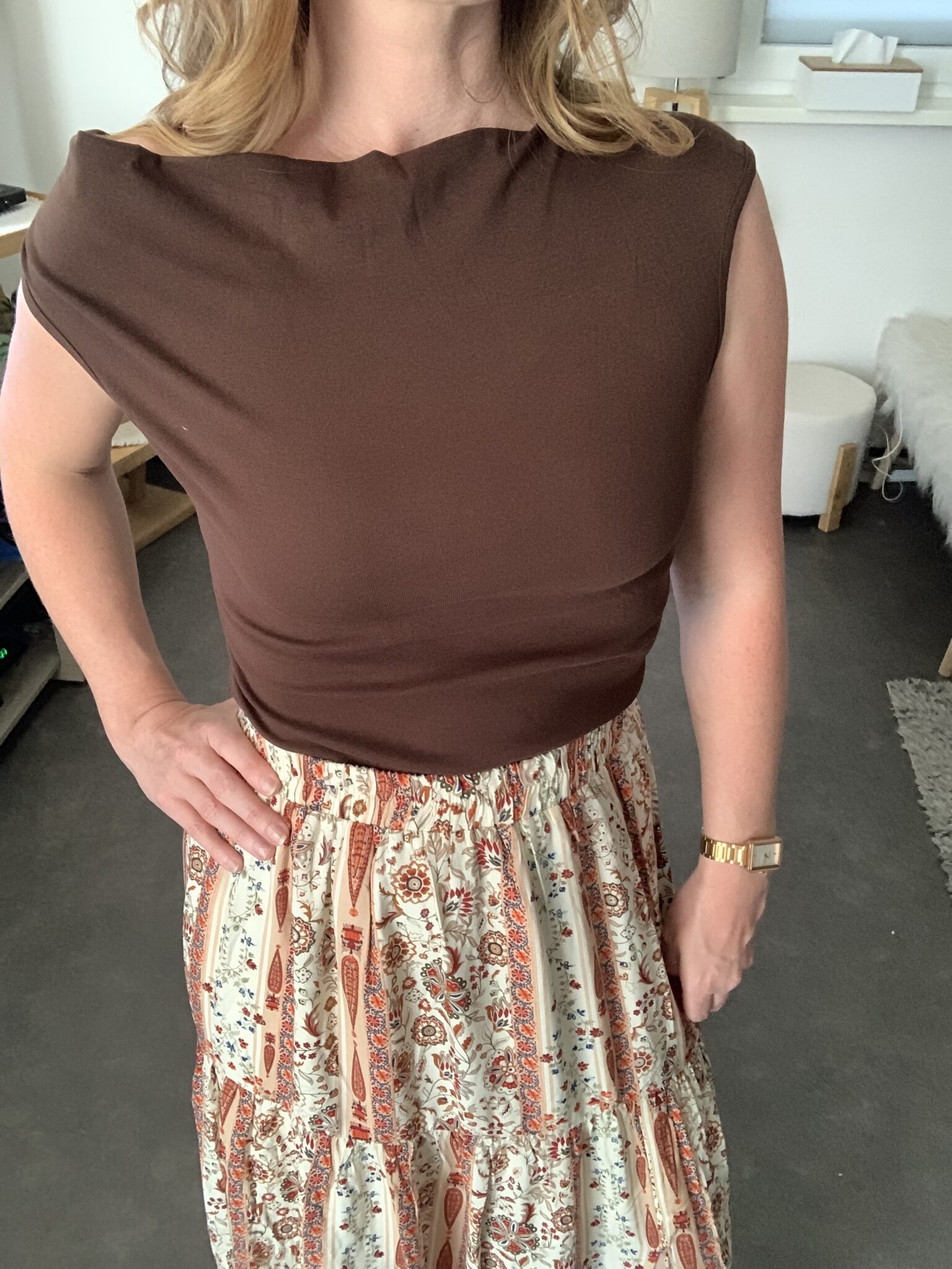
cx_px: 476
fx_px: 1173
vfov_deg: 56.8
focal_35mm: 32
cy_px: 634
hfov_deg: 44.2
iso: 500
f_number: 2.2
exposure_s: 1/30
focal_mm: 2.87
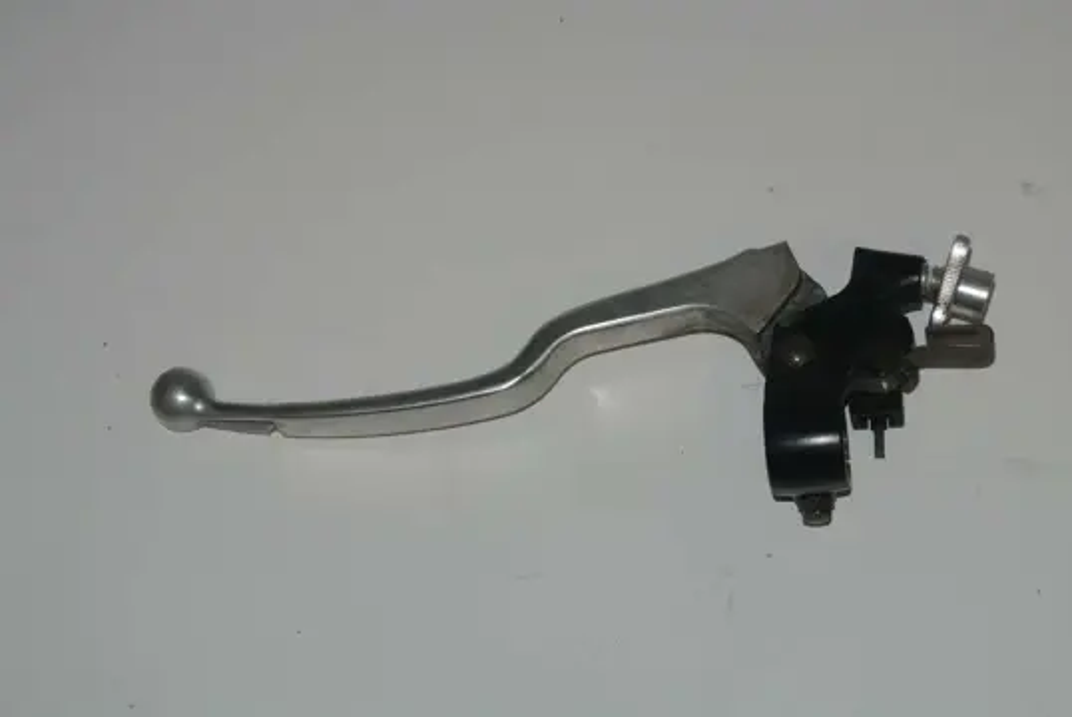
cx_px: 536
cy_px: 358
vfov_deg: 16.9
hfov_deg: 25.0
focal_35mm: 81
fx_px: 2415
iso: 200
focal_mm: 30
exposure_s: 1/60
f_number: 5.6
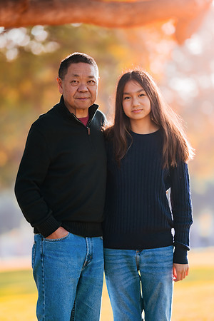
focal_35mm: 135
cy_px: 160
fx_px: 1204
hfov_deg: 10.2
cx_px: 107
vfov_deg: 15.2
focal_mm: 135
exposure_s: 1/320
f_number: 1.8
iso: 80
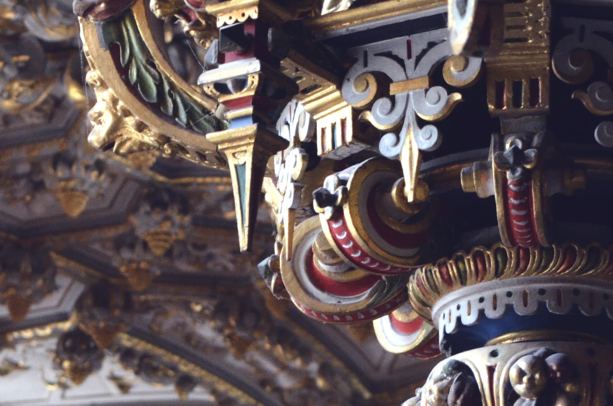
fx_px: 3727
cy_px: 197
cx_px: 287
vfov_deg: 6.2
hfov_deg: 9.4
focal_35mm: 219
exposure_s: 1/40
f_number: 8
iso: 2000
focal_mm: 55
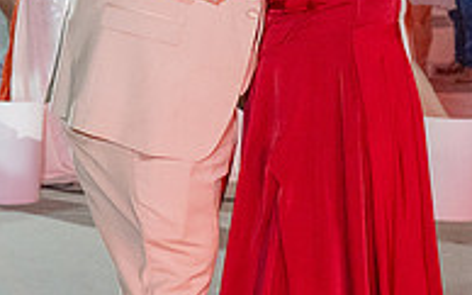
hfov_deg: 12.7
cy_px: -148
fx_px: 2121
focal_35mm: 165
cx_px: 234
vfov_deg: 7.8
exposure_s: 1/250
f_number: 4
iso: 3200
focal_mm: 54
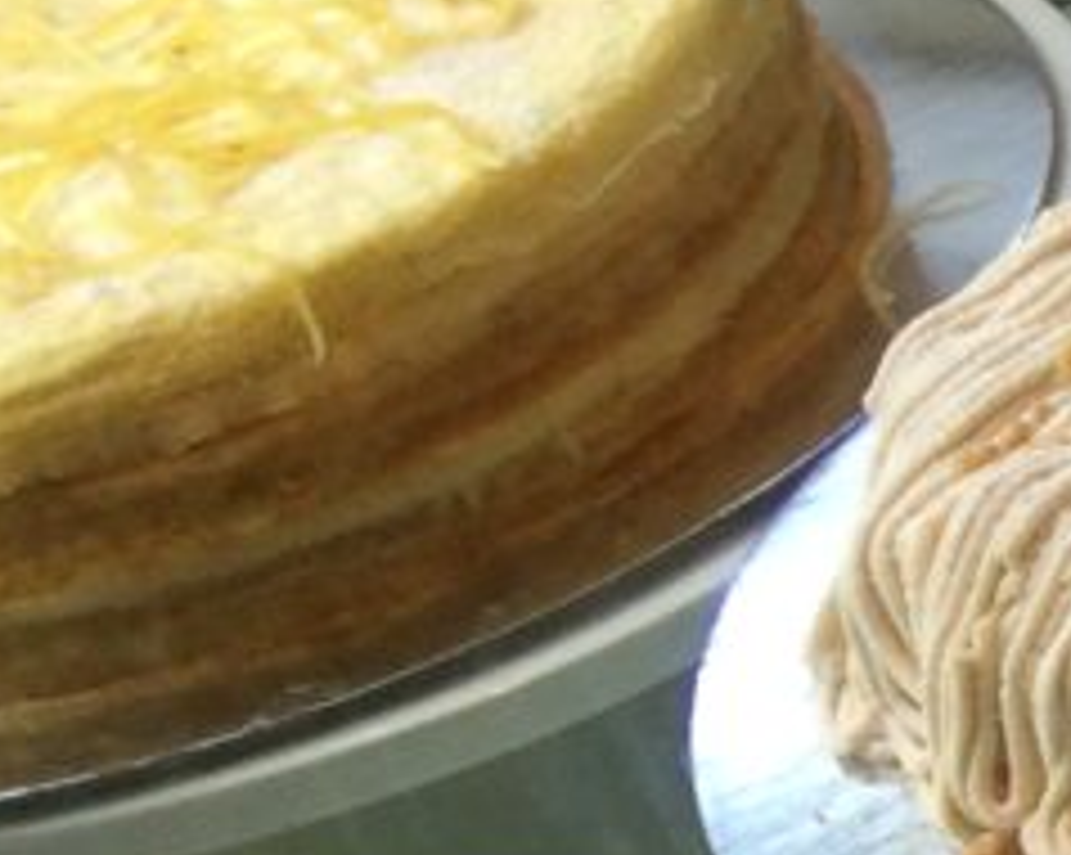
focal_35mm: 183
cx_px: 3411
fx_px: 5796
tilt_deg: -41.6
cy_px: 1908
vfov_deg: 7.9
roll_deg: +5.8
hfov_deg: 8.5
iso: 40
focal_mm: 4.15
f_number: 2.2
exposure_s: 1/120
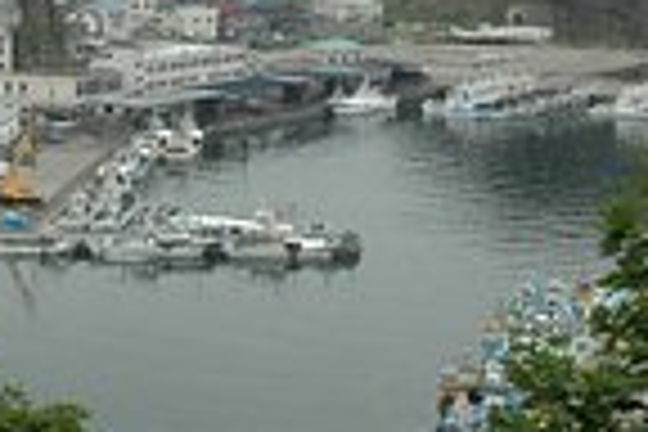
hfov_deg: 13.1
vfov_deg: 8.9
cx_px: 4
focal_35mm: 155
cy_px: 130
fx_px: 2786
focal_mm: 29
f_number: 10
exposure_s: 1/400
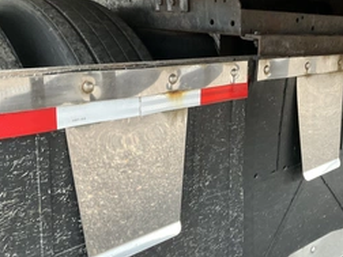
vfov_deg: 31.5
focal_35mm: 46
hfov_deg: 39.9
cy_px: 124
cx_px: 264
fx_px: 456
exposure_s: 1/60
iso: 80
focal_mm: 3
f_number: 1.8
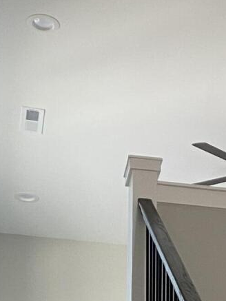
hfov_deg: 12.1
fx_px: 1035
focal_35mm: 119
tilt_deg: +15.6
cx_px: 299
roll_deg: +2.2
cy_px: 372
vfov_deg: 15.8
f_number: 1.8
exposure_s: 1/60
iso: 125
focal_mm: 4.25
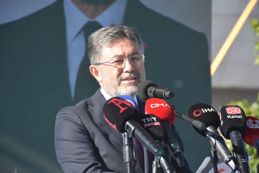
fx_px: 1511
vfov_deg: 6.5
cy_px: 86
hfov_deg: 9.8
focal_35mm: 210
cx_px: 130
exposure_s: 1/1000
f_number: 8
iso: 800
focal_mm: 140
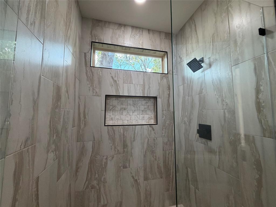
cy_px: 104
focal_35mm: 14
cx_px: 138
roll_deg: -0.2
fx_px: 112
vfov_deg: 85.7
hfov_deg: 102.1
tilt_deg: +5.9
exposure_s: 1/120
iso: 250
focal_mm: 2.22
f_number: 2.2
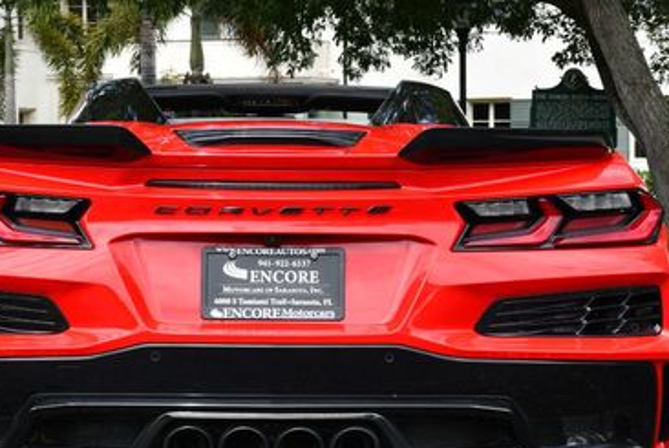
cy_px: 260
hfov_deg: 19.4
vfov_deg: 13.1
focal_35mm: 105
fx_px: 1954
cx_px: 294
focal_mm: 30
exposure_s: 1/250
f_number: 8
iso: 200
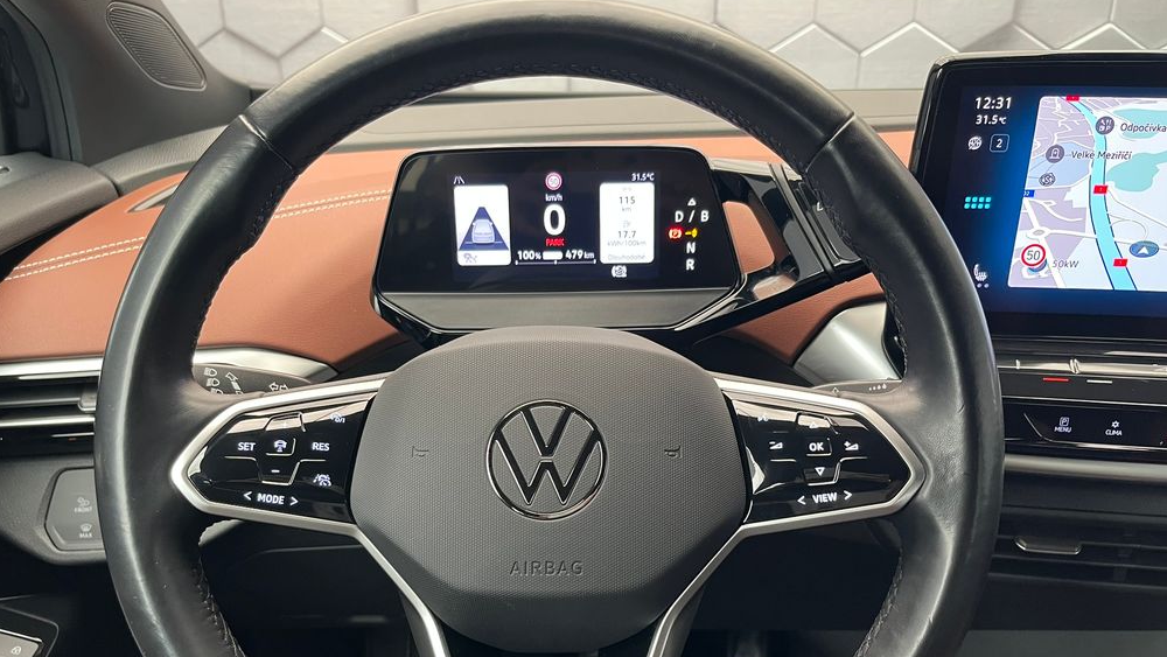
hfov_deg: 66.0
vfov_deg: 39.7
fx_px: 898
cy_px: 442
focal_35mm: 29
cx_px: 572
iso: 200
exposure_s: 1/58
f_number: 1.6
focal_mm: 5.1
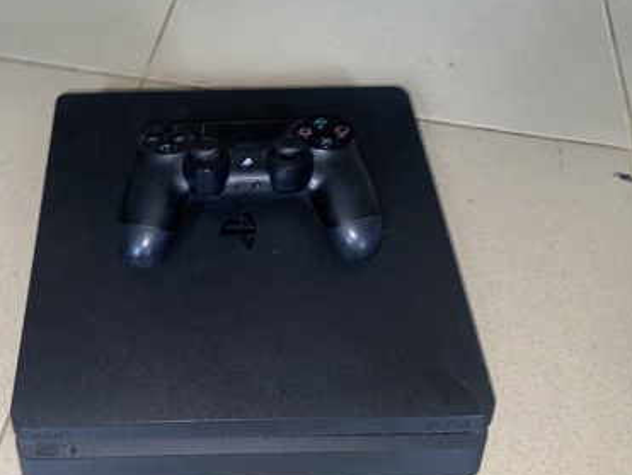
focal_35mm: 35
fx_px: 640
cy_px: 300
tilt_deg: -57.3
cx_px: 221
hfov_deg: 51.8
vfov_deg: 40.4
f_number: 1.8
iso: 64
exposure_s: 1/4
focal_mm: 4.25
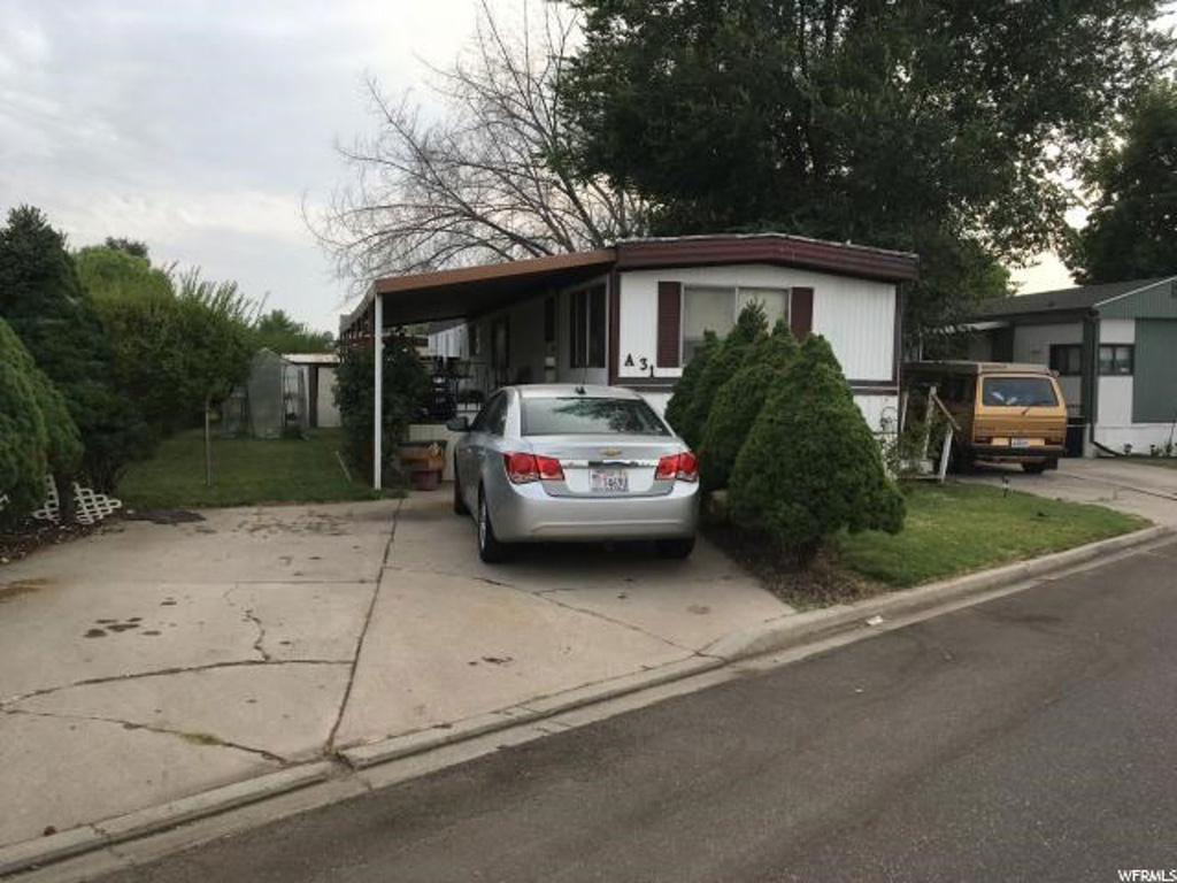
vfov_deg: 48.2
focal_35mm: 29
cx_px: 588
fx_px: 986
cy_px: 442
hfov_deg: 61.7
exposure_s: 1/705
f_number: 2.2
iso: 25
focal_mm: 4.15
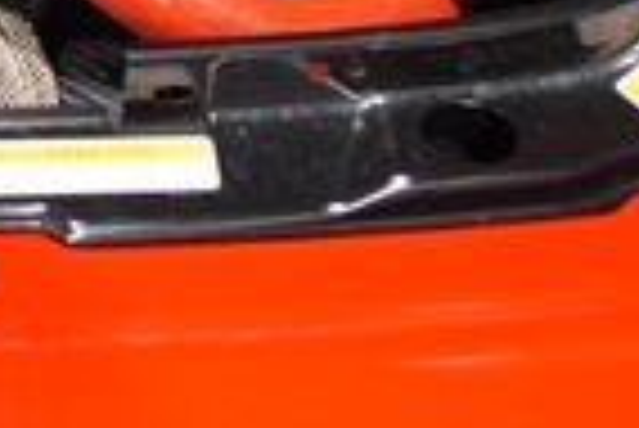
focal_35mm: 155
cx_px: -392
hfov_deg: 12.4
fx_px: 2758
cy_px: -405
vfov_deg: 8.4
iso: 800
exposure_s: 1/40
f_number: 3.2
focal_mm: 23
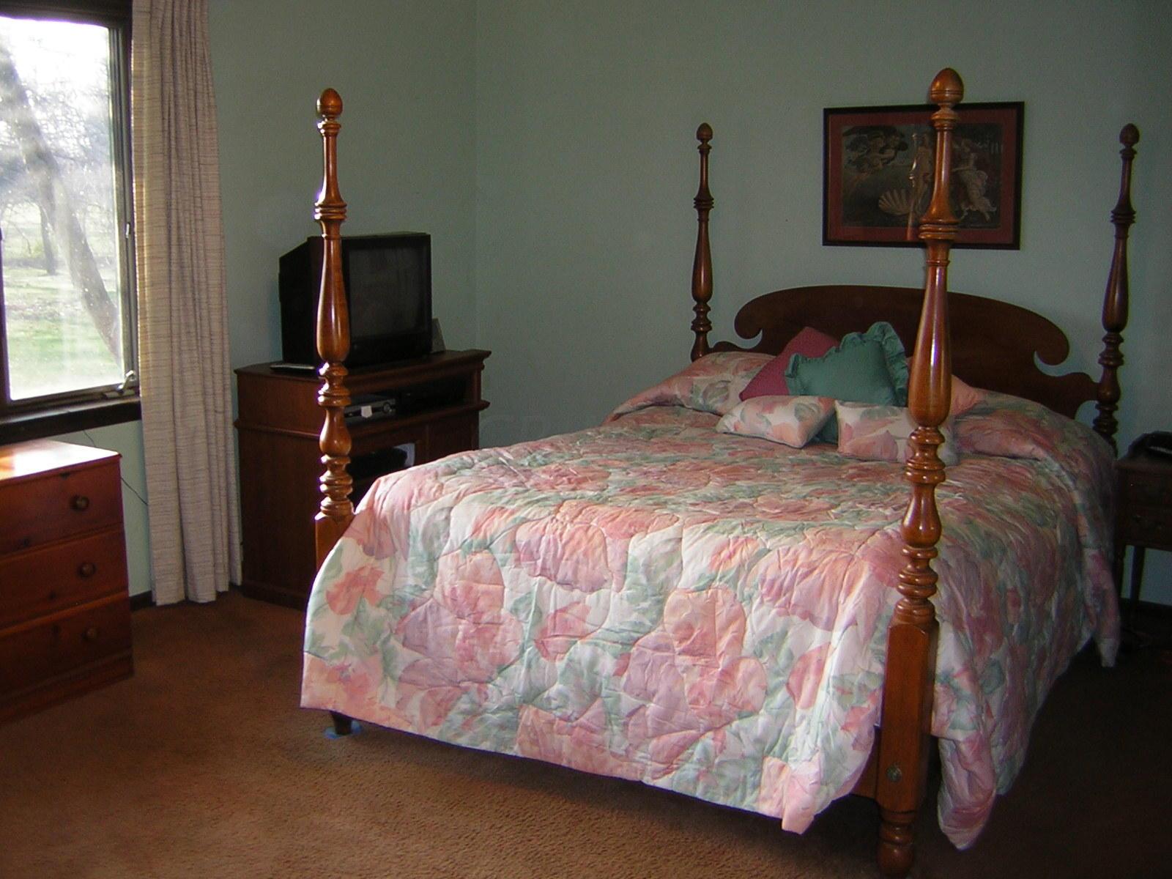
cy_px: 440
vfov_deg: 39.7
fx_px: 1219
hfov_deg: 51.4
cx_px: 586
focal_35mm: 36
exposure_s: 1/30
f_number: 2.6
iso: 50
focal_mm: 4.7
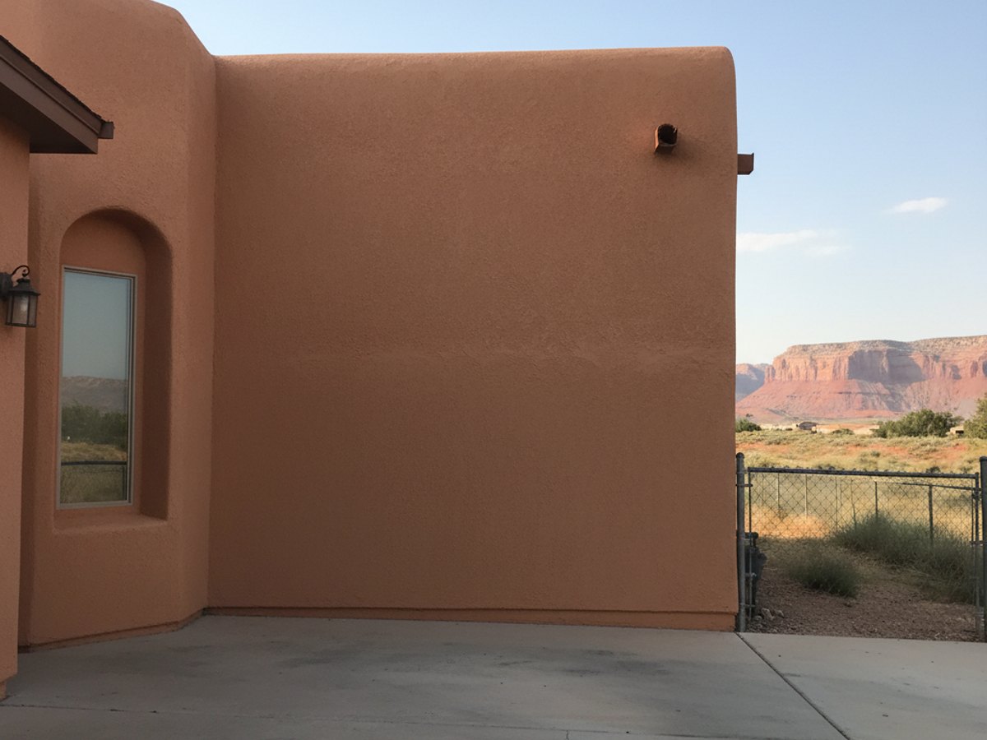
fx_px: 741
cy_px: 370
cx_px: 494
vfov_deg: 53.1
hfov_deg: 67.3
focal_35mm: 26
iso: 308
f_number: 1.5
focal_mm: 5.7
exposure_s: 1/1423
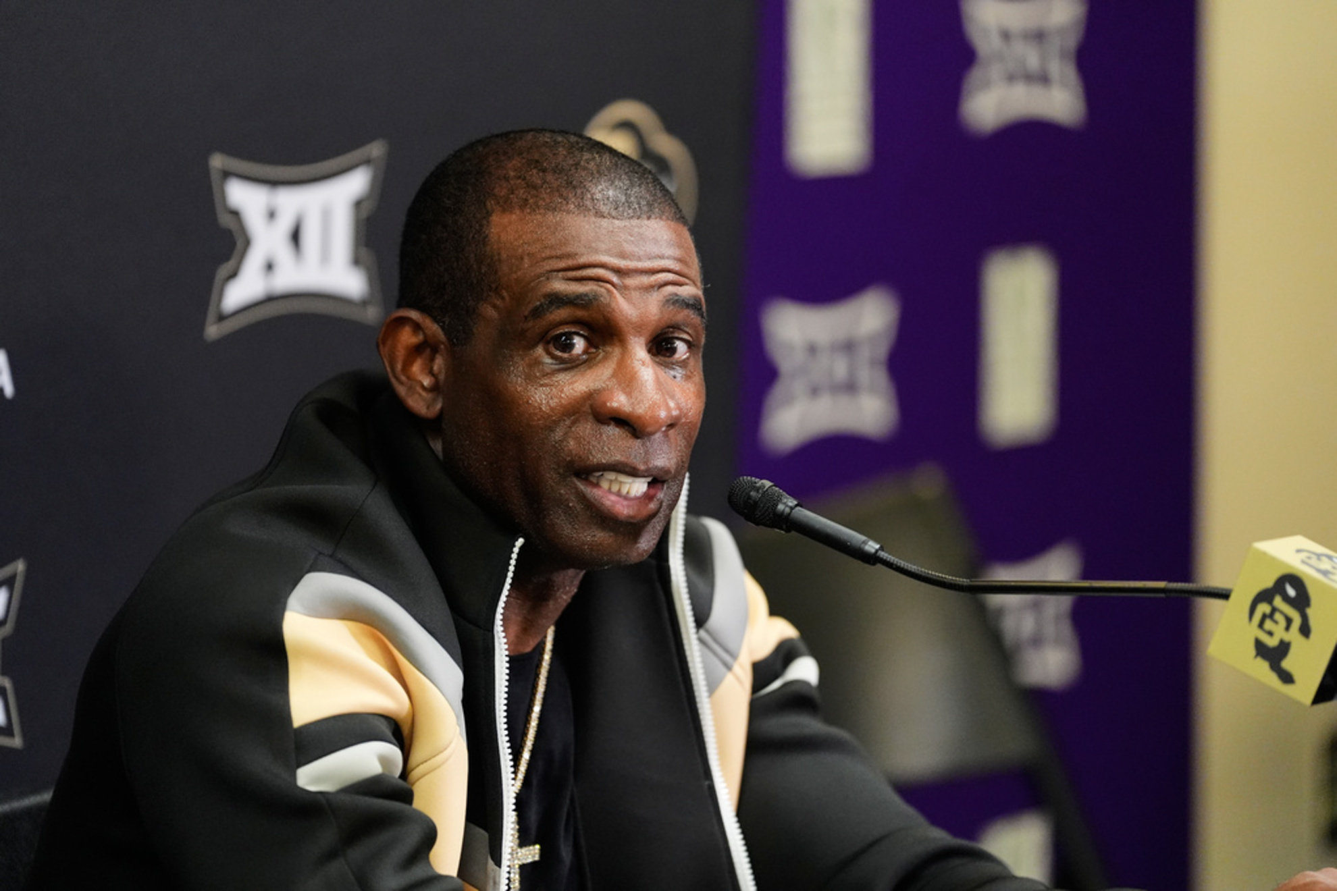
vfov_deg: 6.9
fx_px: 7427
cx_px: 668
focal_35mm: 200
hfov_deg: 10.3
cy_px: 446
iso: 4000
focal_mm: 200
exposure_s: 1/400
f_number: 2.8
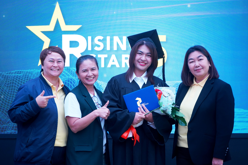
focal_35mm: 71
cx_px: 122
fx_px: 489
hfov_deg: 28.5
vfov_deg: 19.2
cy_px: 83
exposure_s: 1/160
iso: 2000
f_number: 5.6
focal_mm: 70
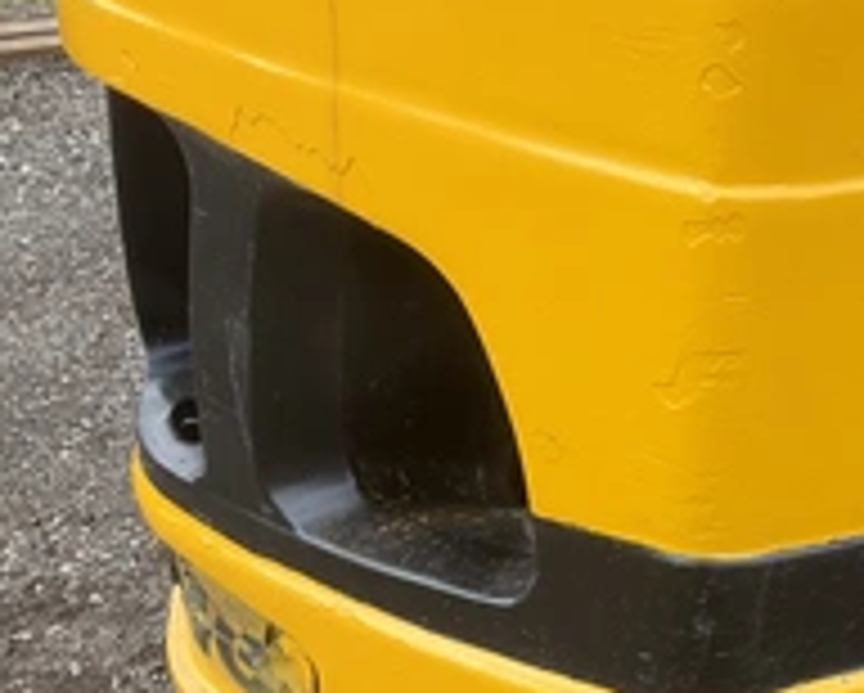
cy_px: 418
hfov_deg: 29.6
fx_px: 1510
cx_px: 878
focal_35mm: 59
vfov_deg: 25.8
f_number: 1.8
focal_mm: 3
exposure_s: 1/419
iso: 25
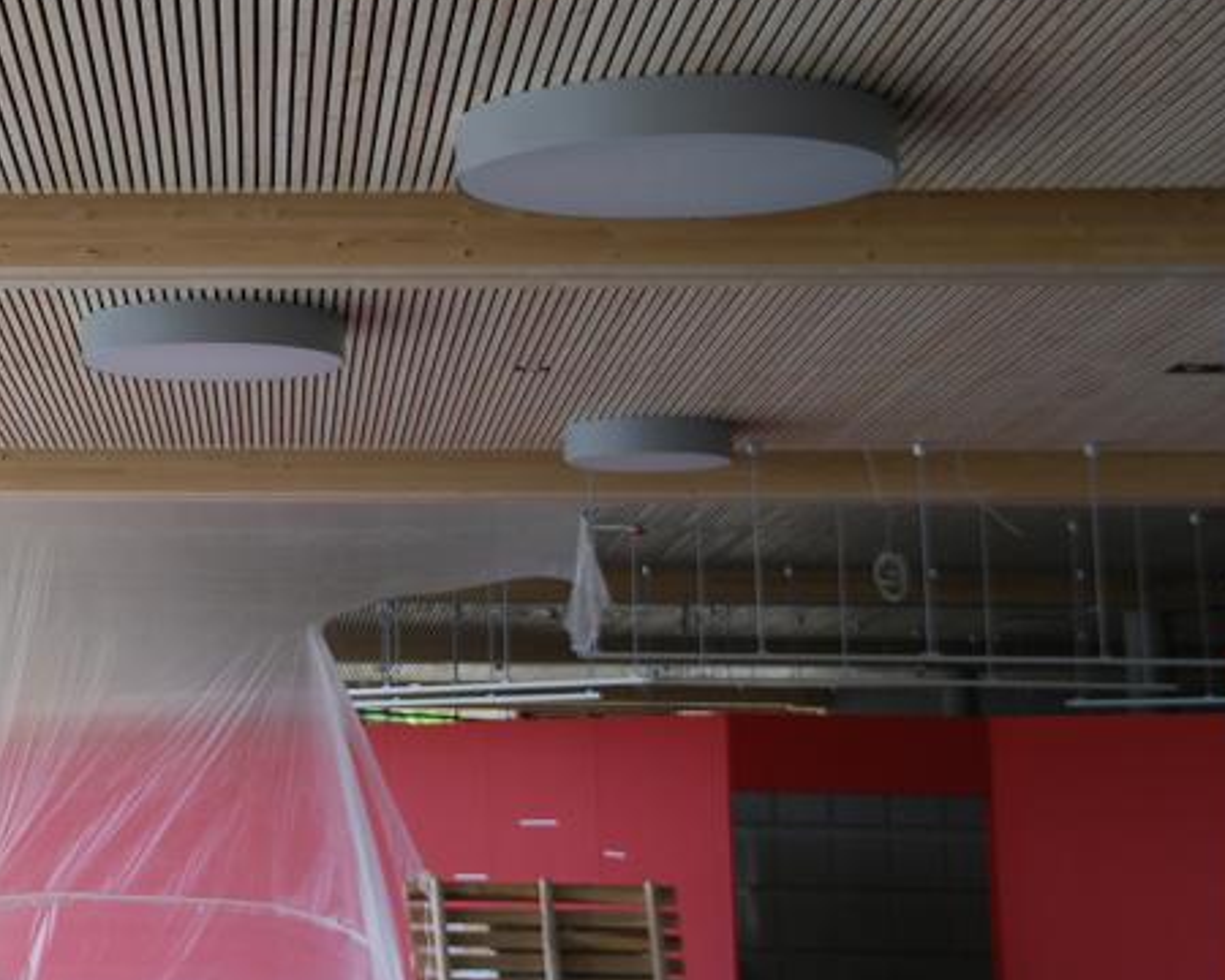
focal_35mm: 91
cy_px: 231
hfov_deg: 20.3
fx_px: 3299
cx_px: -44
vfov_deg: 16.8
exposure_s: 1/40
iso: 200
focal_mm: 30
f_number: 4.5
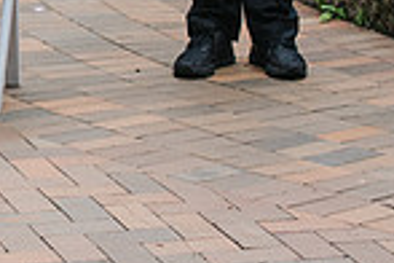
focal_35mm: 212
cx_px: -315
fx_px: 2320
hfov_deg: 9.3
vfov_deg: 6.3
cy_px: -213
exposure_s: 1/500
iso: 560
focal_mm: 50
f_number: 4
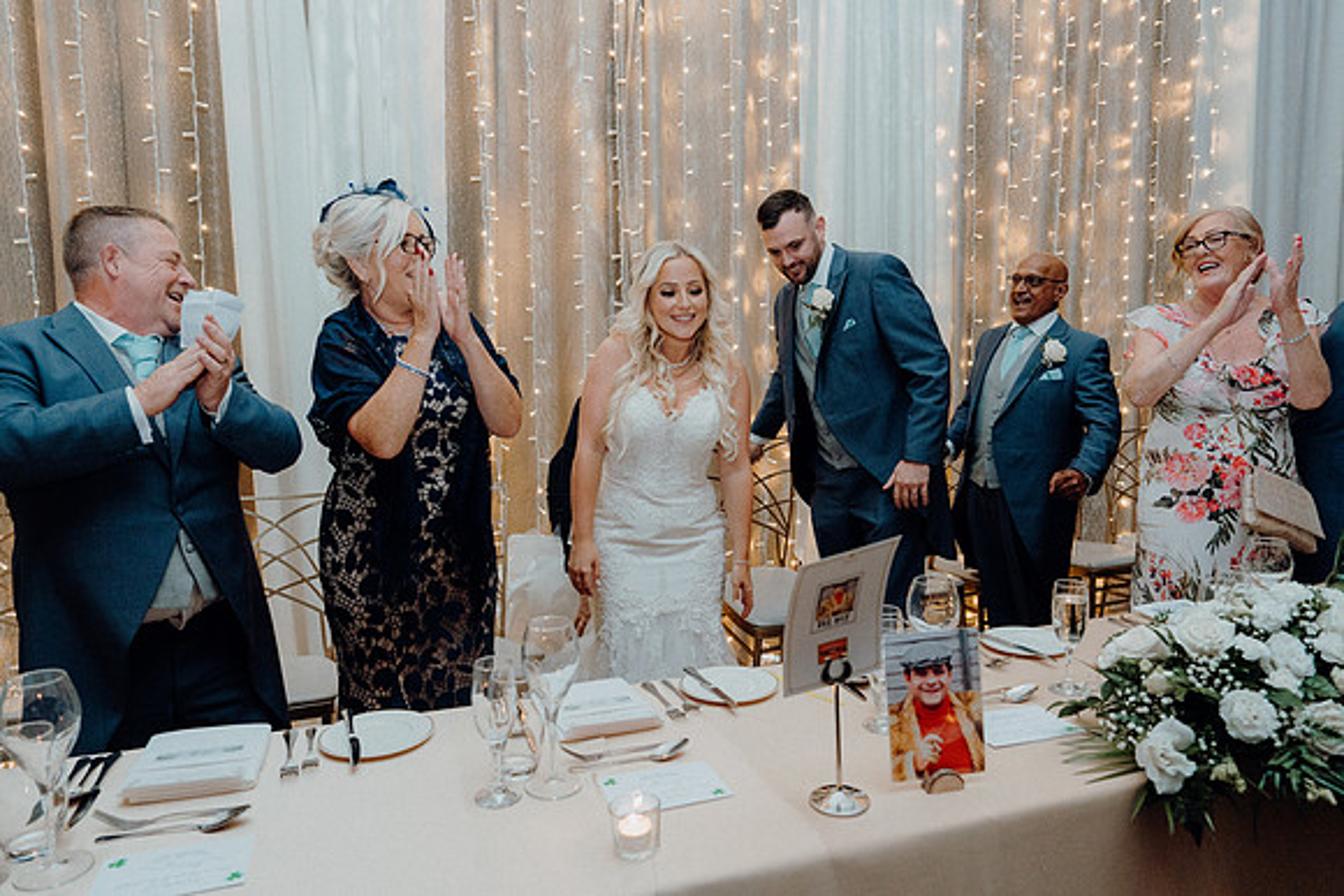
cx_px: 672
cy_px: 448
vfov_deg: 53.2
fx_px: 896
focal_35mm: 24
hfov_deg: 73.7
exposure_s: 1/160
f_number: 3.5
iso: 2500
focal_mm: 24
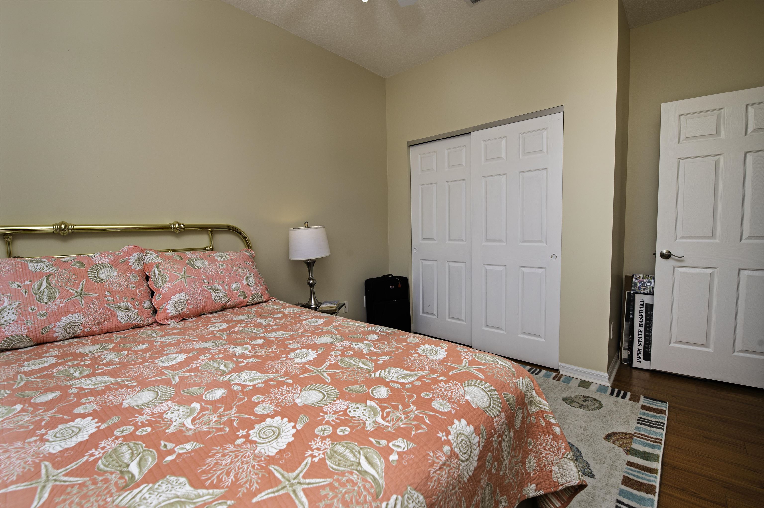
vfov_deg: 77.2
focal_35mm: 15
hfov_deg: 100.4
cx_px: 382
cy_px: 254
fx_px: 318
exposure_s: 1/200
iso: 320
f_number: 6.3
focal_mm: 15
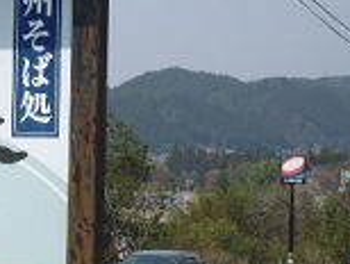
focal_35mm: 186
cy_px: 152
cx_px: -98
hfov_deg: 10.4
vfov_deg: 8.0
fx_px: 1884
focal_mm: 12.3
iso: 125
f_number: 16
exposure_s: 1/80
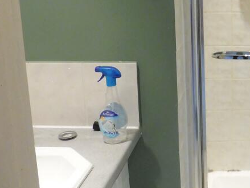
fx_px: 404
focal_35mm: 56
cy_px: 22
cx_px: 276
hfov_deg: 30.6
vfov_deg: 25.4
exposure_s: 1/10
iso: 400
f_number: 3.3
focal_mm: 4.3
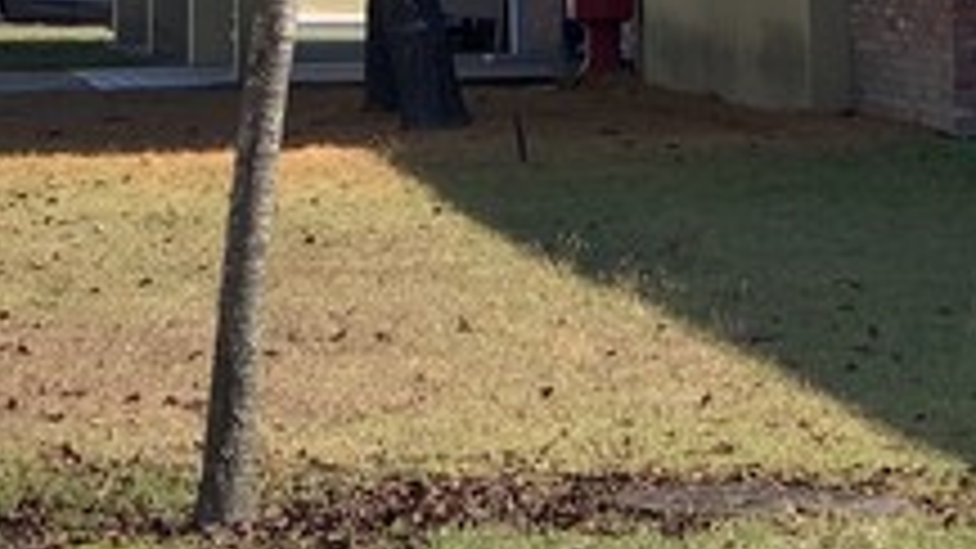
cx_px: -76
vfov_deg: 4.8
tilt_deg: +4.4
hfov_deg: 8.5
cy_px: -594
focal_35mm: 251
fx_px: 6495
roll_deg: -0.1
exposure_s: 1/510
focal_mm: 6
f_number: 2.4
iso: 16
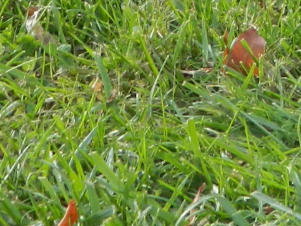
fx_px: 3085
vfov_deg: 4.1
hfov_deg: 5.6
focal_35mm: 355
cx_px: 352
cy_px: -347
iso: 80
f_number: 3.8
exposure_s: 1/200
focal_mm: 10.2
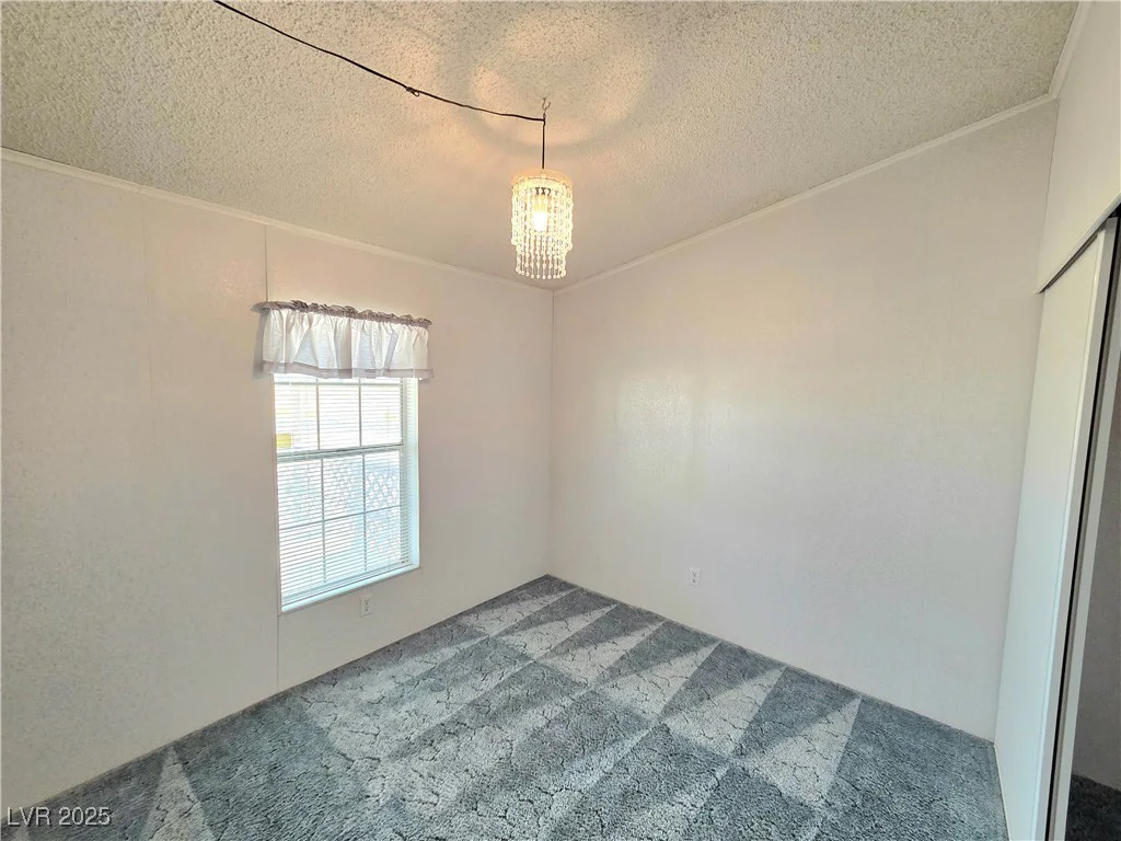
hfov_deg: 106.2
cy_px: 420
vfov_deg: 89.9
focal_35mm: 13
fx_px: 421
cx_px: 560
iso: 160
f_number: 2.2
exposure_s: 1/120
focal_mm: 2.2
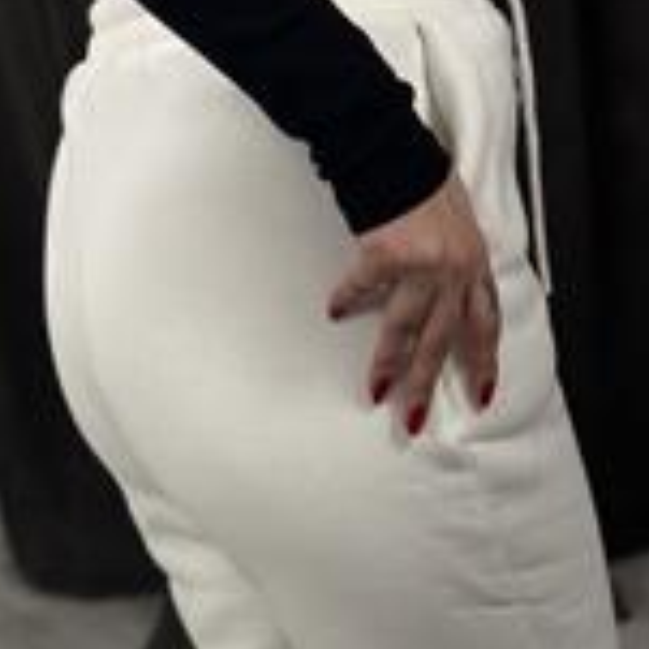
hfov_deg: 15.0
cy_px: 655
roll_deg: +15.6
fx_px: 2461
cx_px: 318
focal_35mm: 116
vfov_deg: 14.8
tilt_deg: -42.6
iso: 80
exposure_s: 1/141
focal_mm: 6.86
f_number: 1.78
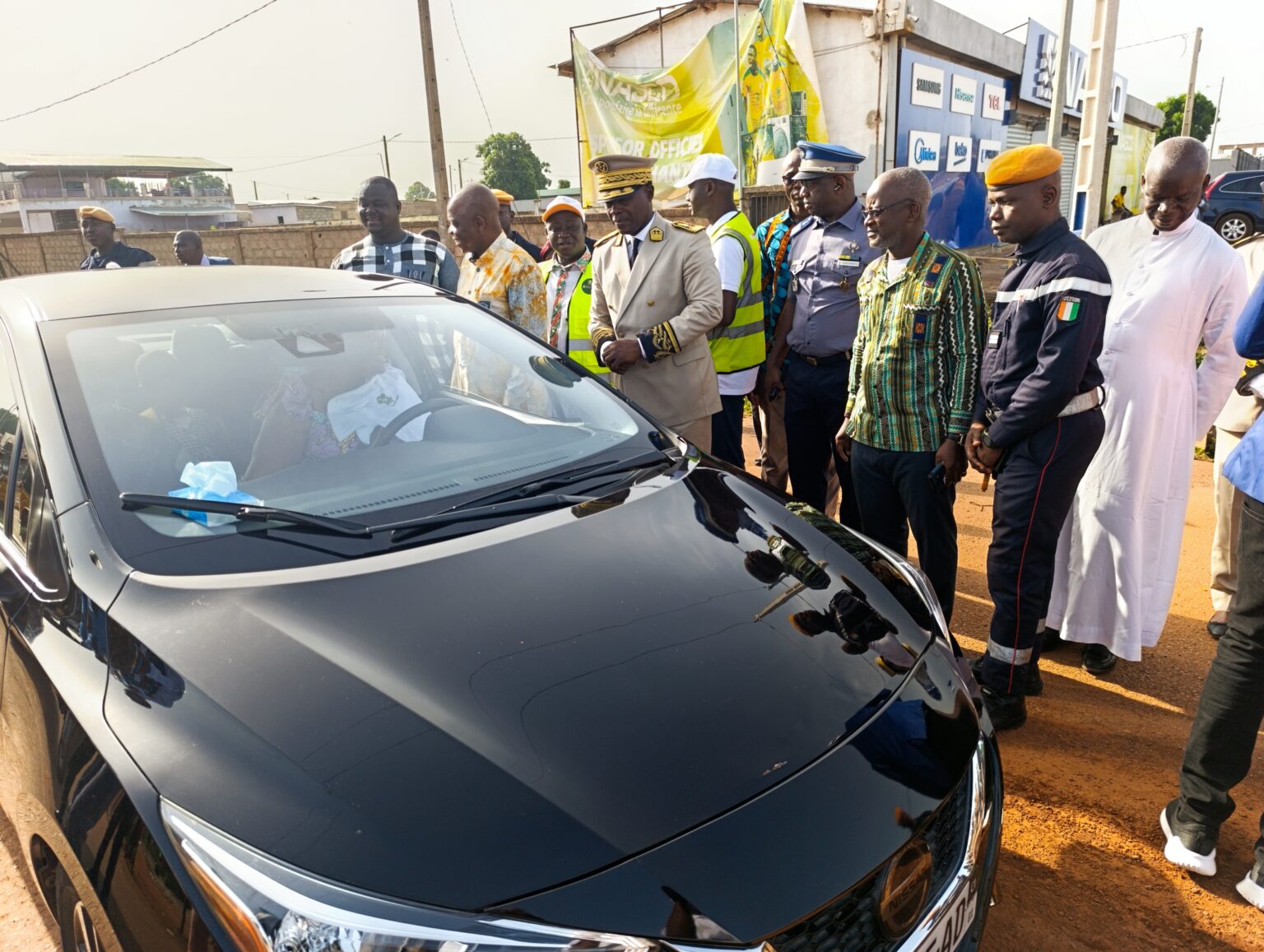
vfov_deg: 59.0
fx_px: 841
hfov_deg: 73.8
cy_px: 476
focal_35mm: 23
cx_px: 632
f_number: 1.6
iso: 50
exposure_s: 1/213
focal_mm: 6.14
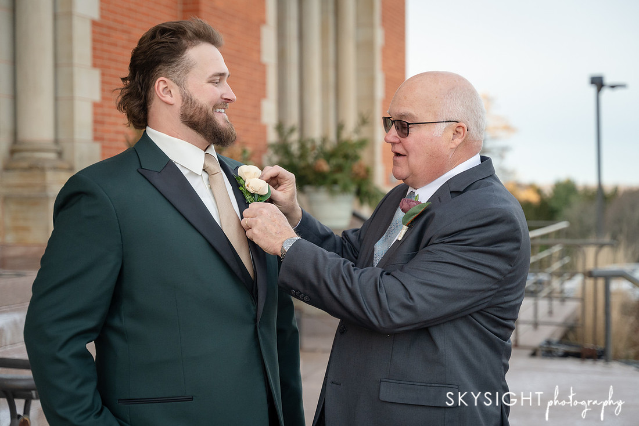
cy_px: 213
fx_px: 1049
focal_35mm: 59
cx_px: 320
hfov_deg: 33.9
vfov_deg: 23.0
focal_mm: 58
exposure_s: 1/2000
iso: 1250
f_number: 3.2
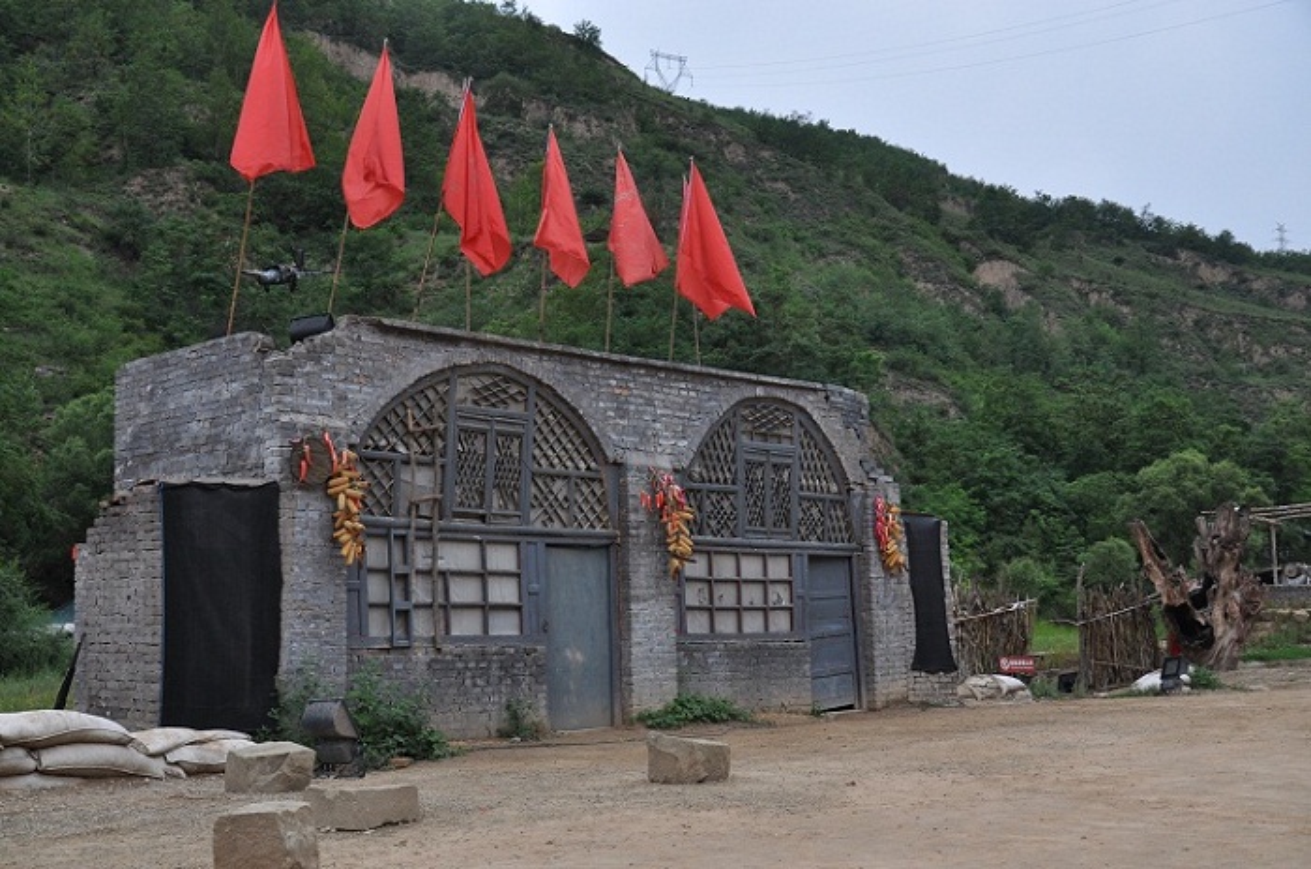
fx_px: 1418
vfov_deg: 34.1
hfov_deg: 49.6
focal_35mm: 39
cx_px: 656
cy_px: 434
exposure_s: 1/1000
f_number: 4.5
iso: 400
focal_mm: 26
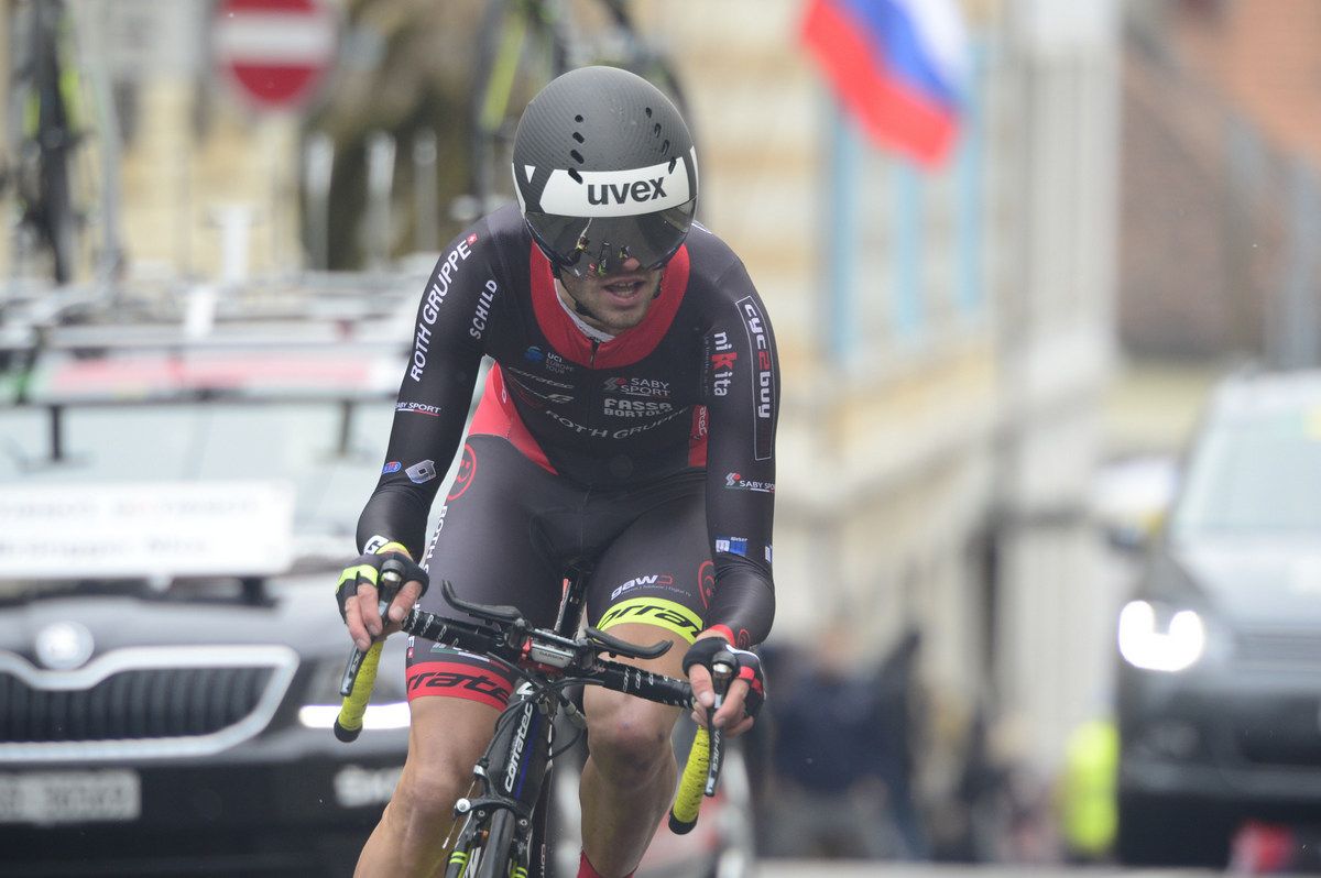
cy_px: 439
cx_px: 660
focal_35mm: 400
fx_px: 14665
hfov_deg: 5.2
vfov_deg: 3.4
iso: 1250
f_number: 6.3
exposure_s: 1/1000
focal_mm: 400
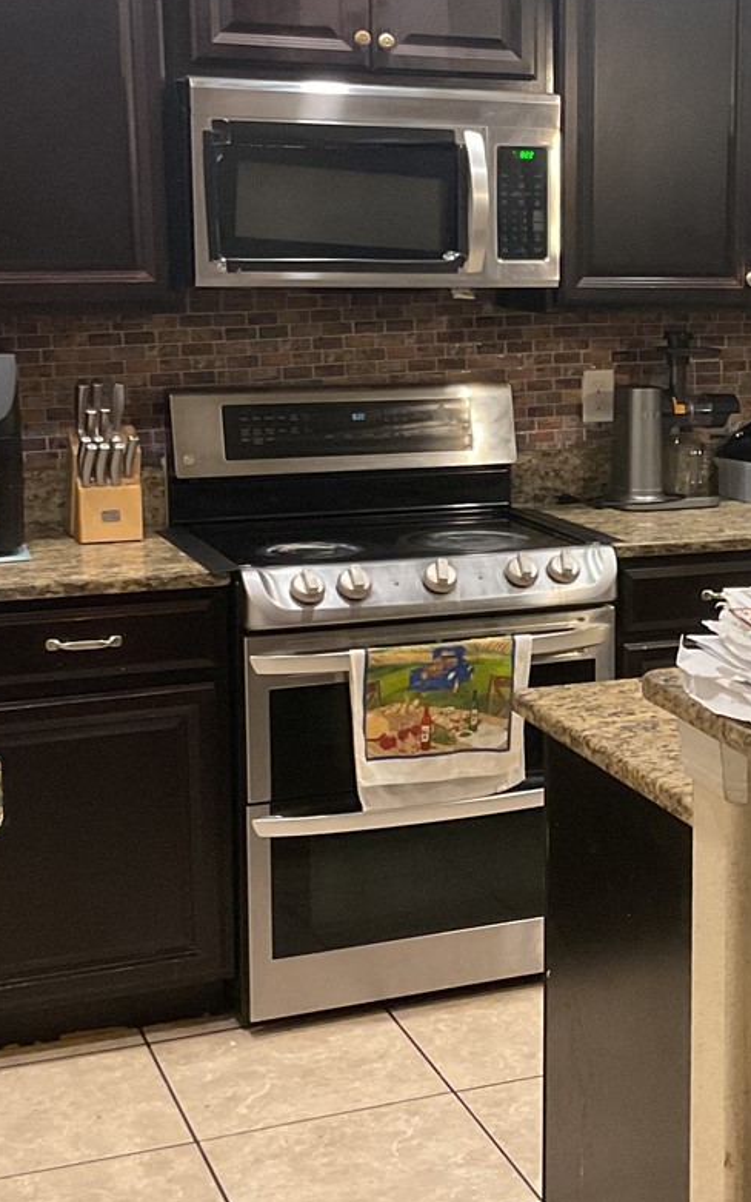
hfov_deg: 20.1
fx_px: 2063
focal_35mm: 63
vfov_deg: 32.4
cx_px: 719
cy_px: 533
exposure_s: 1/40
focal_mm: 3
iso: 250
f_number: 1.8
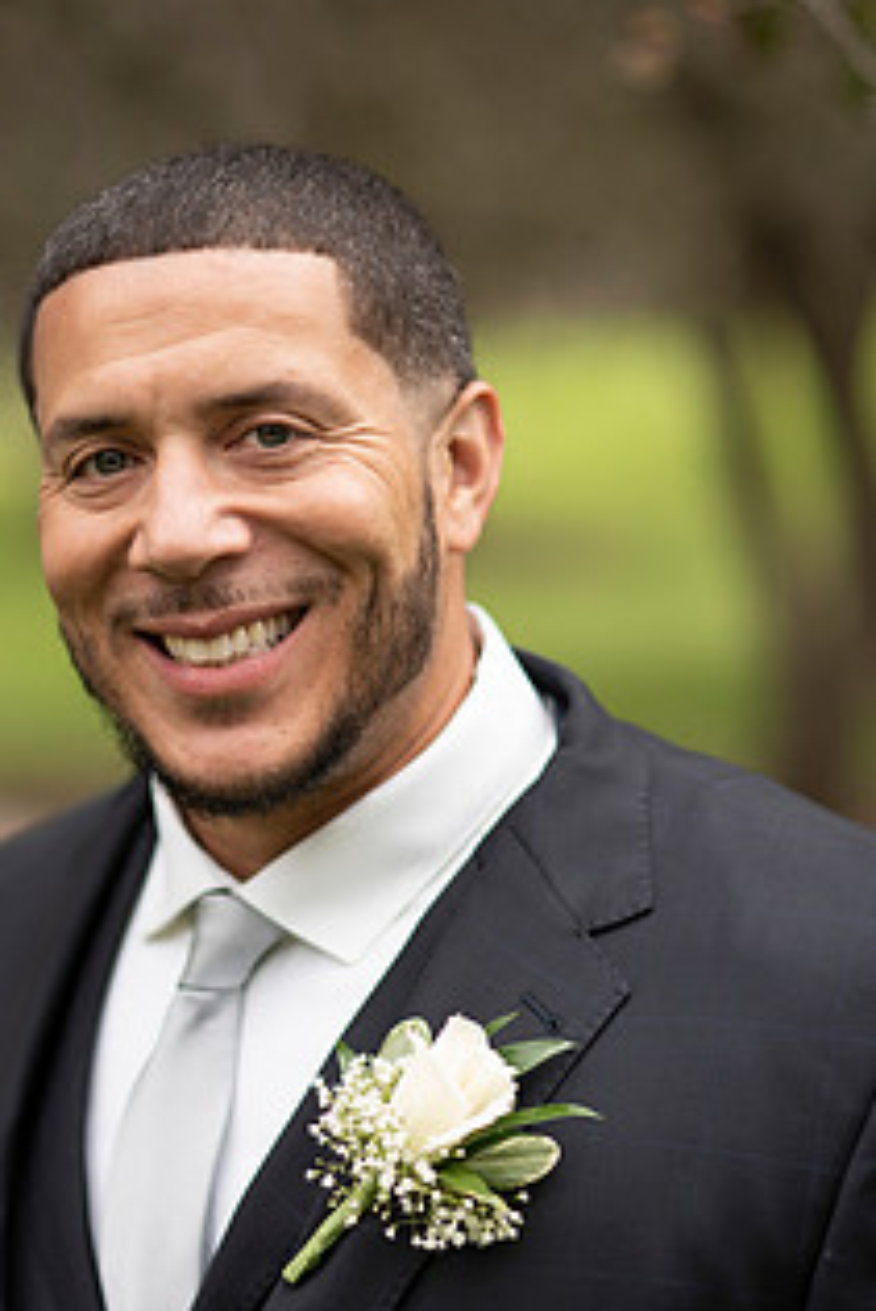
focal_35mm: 121
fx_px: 4411
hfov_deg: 11.3
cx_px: 257
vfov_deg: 16.9
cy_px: 821
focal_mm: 85
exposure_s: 1/800
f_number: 2.2
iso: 125
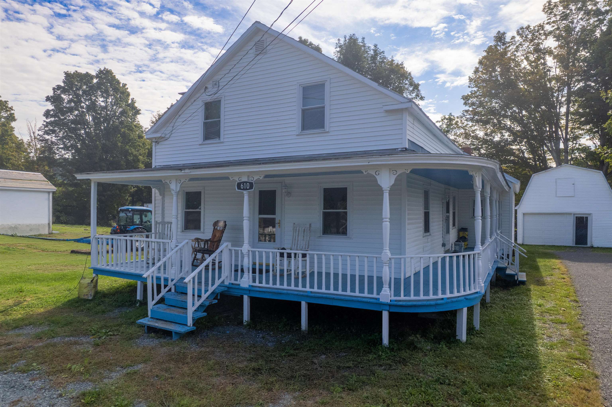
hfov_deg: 78.6
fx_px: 374
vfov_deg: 57.2
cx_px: 306
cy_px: 204
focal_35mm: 22
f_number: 2.8
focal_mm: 8.38
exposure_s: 1/240
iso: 100
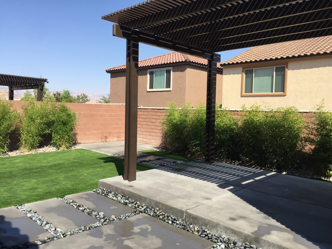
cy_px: 124
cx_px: 166
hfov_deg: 61.7
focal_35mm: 29
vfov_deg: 48.2
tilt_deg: +0.0
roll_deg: -1.1
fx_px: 278
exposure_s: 1/1799
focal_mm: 4.15
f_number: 2.2
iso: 32
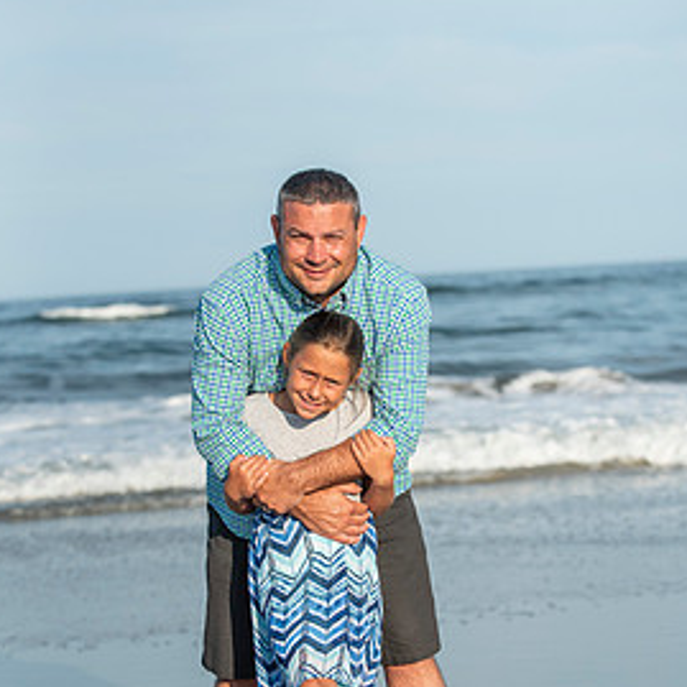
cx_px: 347
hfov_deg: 15.7
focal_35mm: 111
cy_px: 416
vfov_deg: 15.7
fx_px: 2492
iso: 250
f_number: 3.5
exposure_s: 1/4000
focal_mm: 78
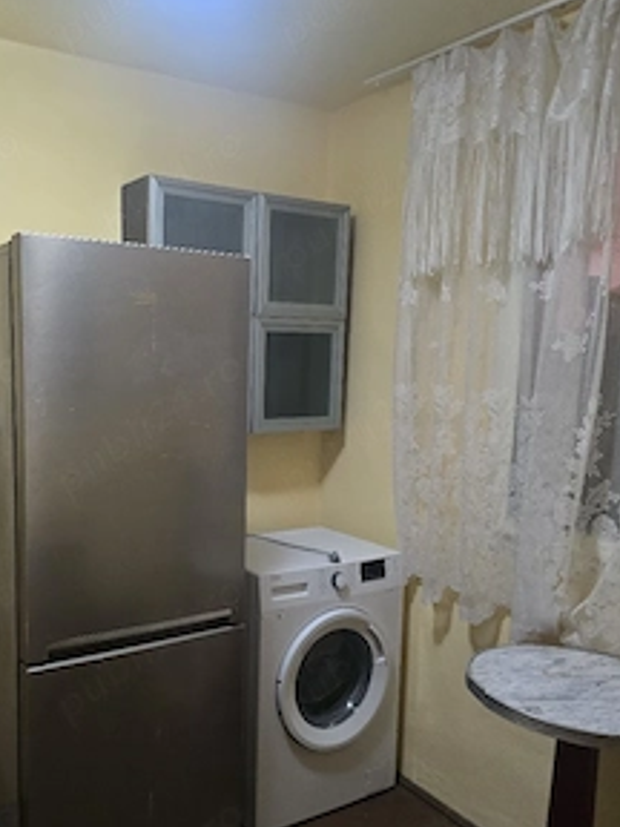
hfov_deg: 43.5
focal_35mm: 32
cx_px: 207
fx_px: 764
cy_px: 459
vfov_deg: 56.7
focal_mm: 6.3
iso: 1000
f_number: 1.7
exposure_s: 1/101
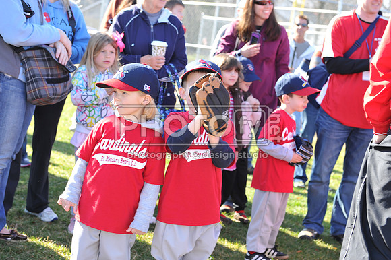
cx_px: 196
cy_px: 130
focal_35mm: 70
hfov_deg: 28.9
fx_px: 760
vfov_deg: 19.4
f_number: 5
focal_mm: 70
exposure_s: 1/125
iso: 200
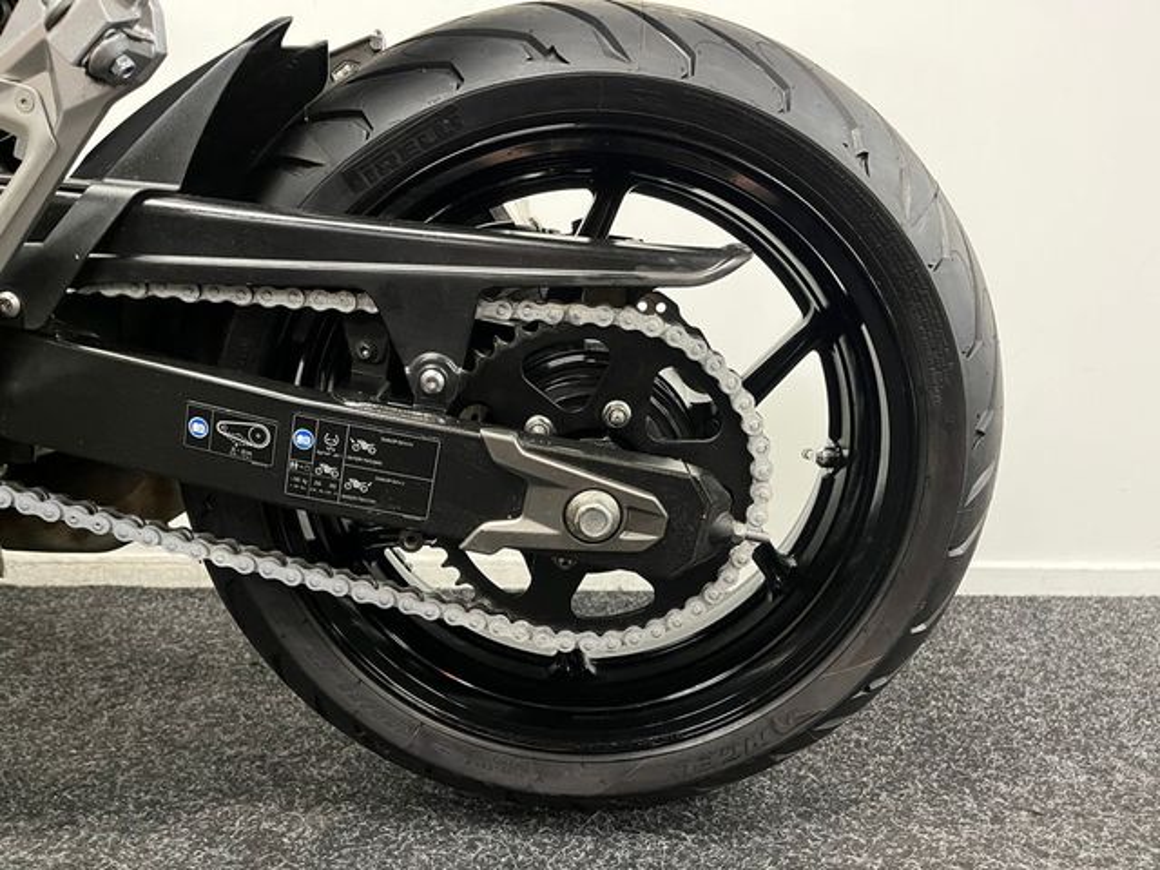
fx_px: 871
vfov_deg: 53.1
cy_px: 435
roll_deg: -1.4
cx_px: 580
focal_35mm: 26
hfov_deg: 67.3
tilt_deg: -8.5
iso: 500
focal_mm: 5.1
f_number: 1.6
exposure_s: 1/33
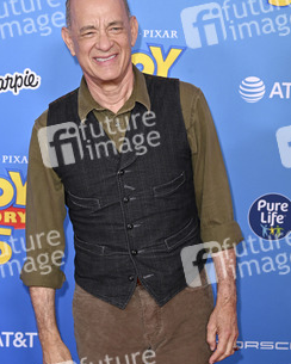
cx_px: 134
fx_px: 1033
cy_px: 199
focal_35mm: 96
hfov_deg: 16.0
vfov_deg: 20.0
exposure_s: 1/250
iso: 1250
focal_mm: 78
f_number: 6.3
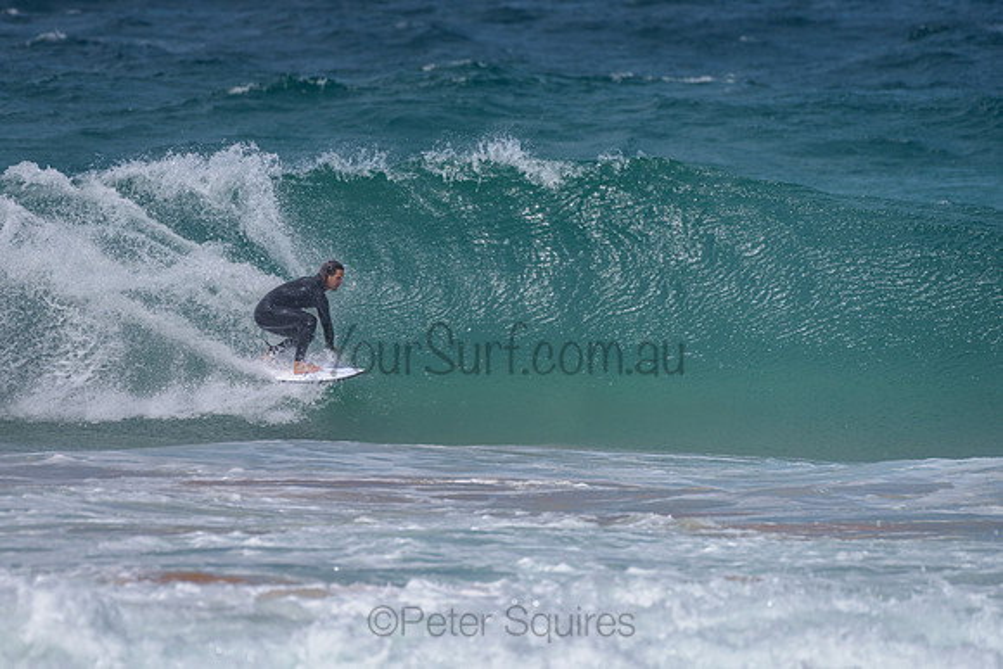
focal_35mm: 613
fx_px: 17092
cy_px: 287
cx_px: 406
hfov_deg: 3.4
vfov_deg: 2.2
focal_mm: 500
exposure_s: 1/2000
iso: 90
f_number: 5.6
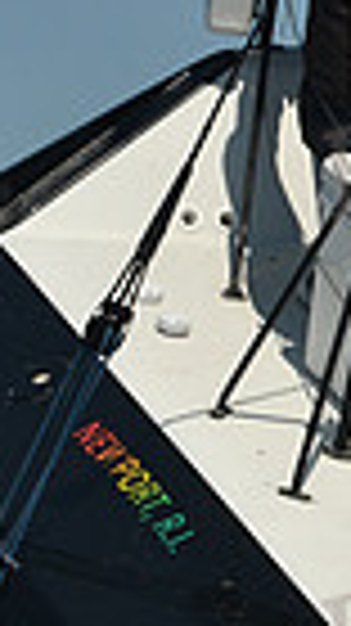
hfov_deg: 3.8
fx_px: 5072
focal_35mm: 306
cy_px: 272
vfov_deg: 7.1
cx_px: 1192
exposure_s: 1/640
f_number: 10
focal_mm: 70
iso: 320
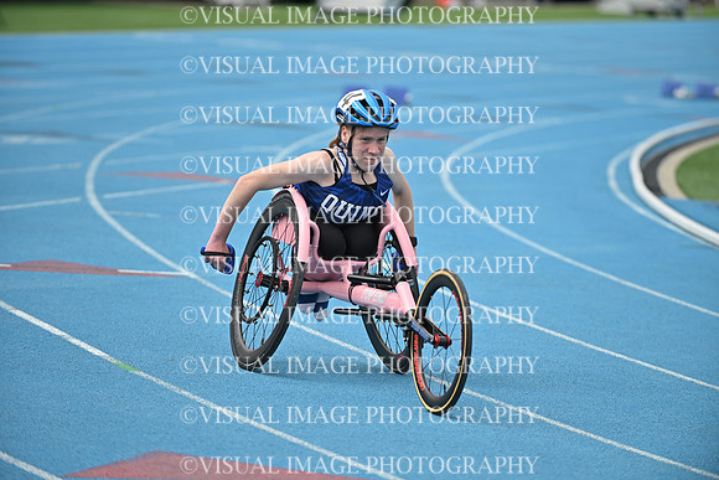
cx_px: 360
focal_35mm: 200
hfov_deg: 10.3
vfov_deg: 6.9
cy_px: 240
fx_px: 3995
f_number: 3.5
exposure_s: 1/3200
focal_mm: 200
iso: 250
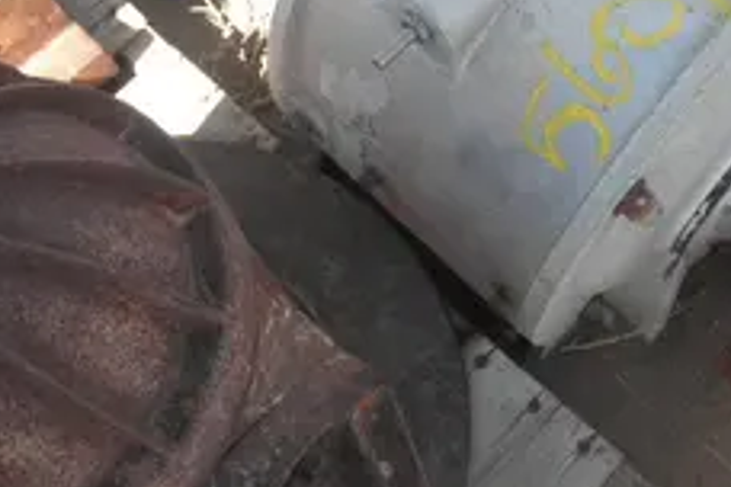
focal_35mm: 51
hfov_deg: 38.4
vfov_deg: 25.8
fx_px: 1036
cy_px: 70
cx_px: 487
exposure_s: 1/160
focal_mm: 5
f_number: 3
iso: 64
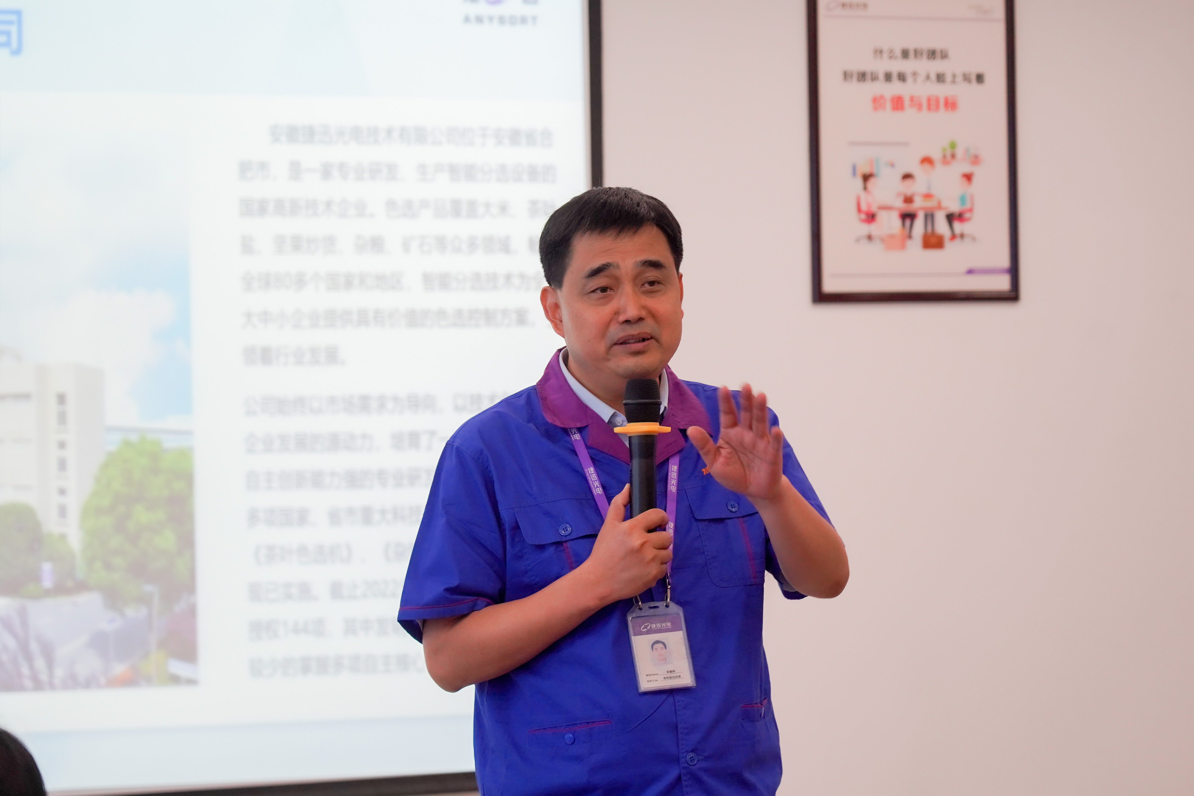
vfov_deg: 38.9
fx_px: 1128
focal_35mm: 34
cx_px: 597
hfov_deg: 55.8
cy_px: 398
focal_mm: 34
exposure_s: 1/160
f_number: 4
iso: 4000
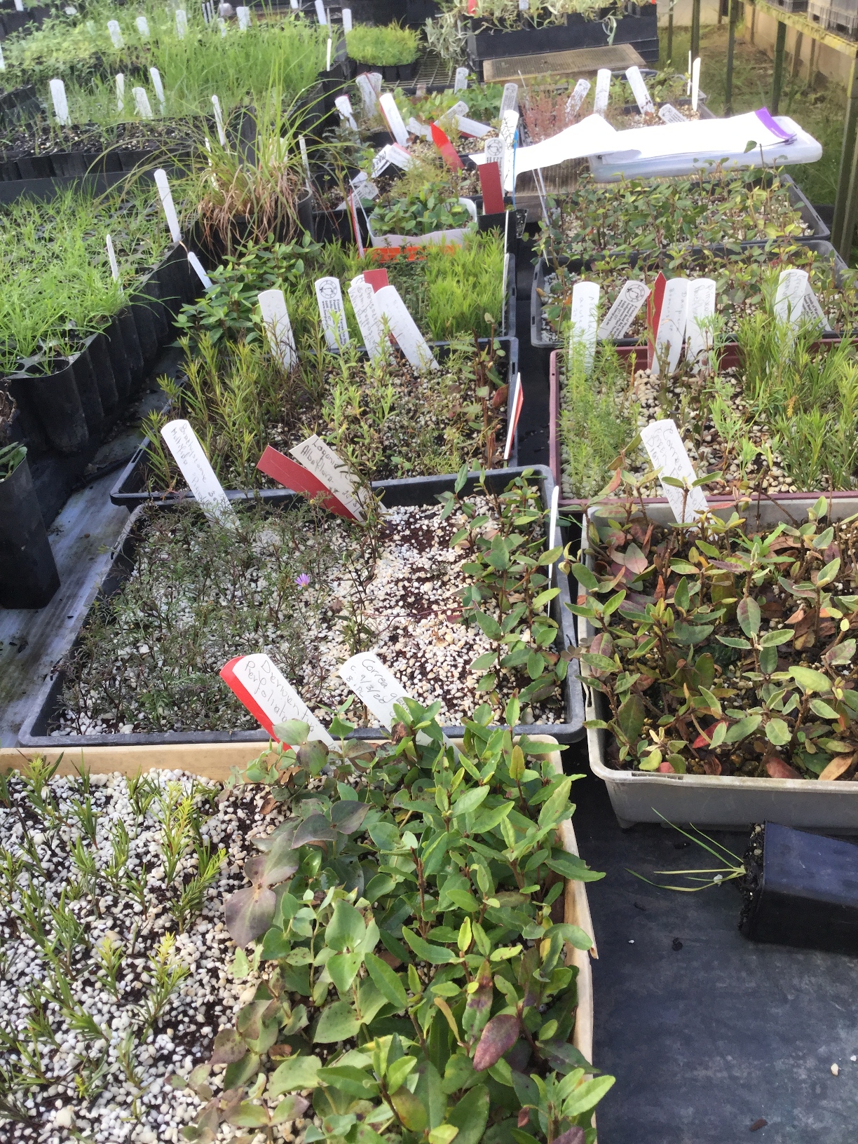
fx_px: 1024
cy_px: 572
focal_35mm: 31
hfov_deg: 45.4
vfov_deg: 58.4
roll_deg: +2.5
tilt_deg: -33.7
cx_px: 429
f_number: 2.4
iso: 40
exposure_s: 1/100
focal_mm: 3.3
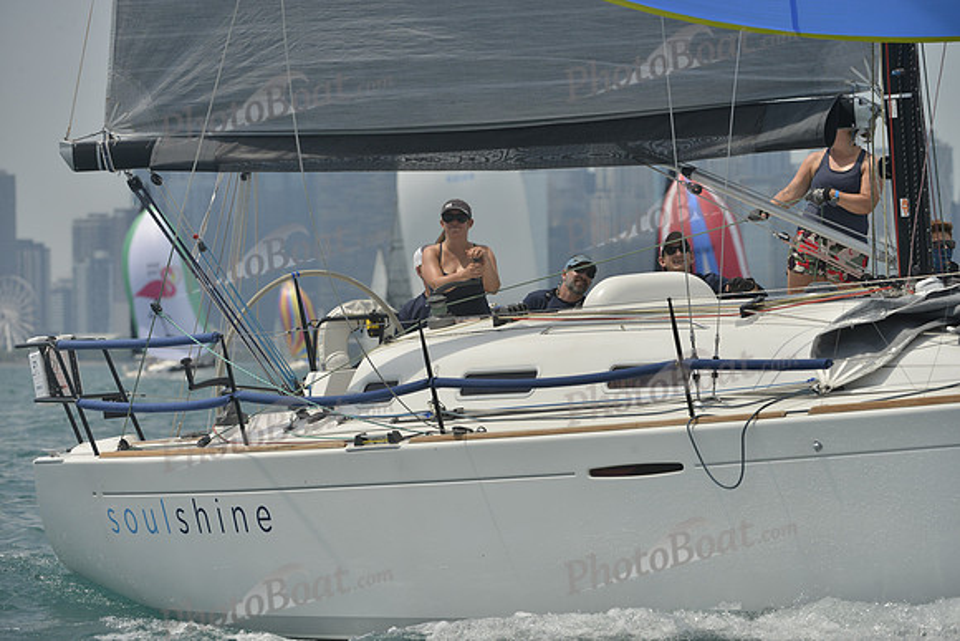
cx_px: 480
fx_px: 7201
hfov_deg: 7.6
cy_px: 320
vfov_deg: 5.1
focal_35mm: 270
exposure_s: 1/1250
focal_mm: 270
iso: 280
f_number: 9
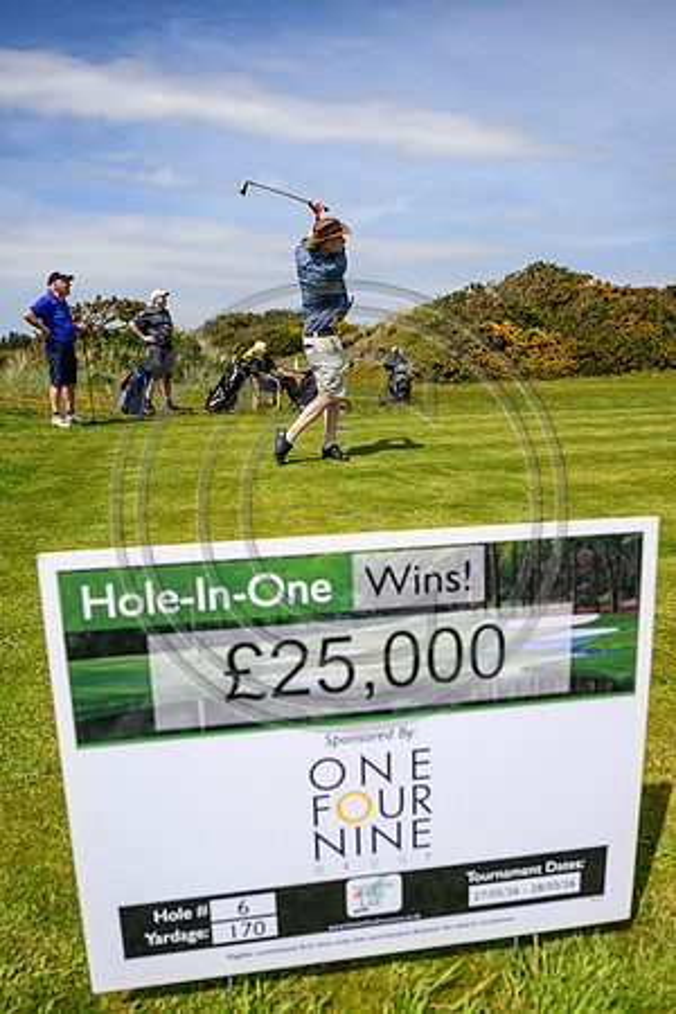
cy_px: 507
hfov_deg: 53.1
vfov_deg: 73.7
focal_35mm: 24
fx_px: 676
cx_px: 338
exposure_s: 1/3200
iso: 250
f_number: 4
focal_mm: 24
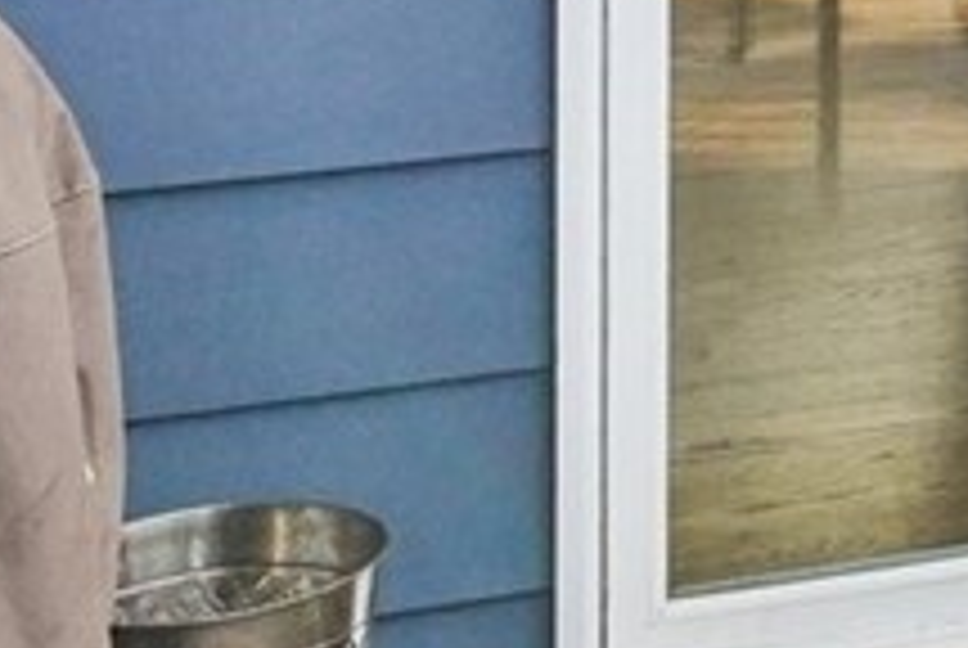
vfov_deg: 10.1
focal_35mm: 126
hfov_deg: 13.7
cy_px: -619
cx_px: 1956
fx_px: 3393
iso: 1600
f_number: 8
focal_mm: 16
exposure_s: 1/320
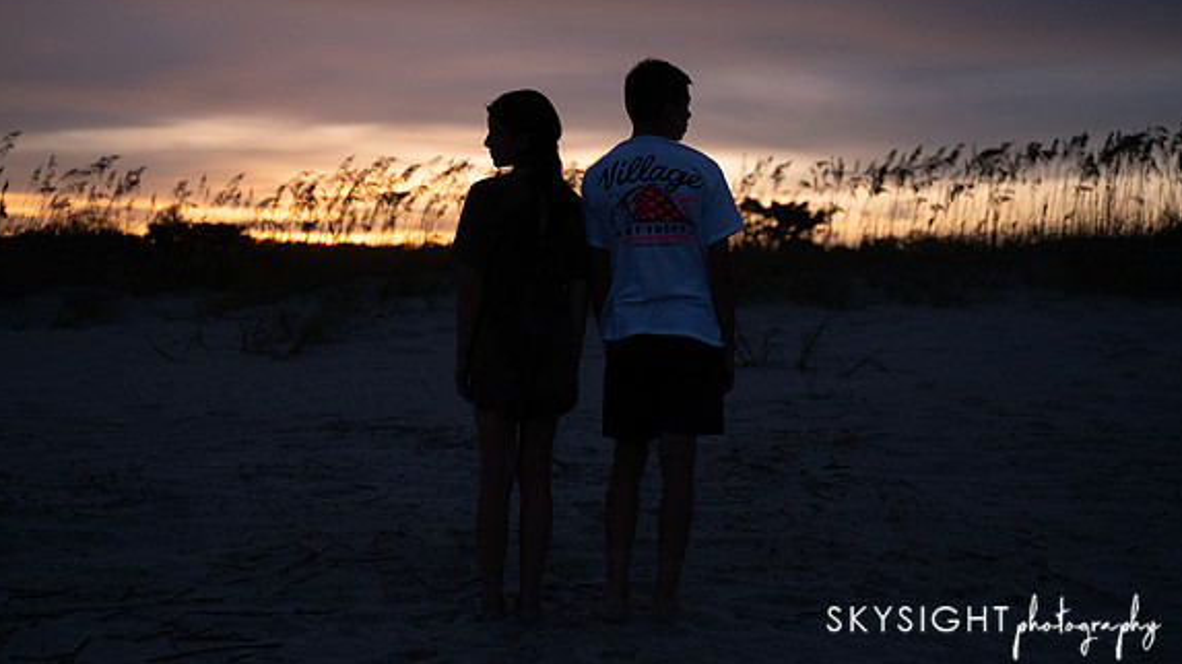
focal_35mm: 43
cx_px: 576
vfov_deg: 27.6
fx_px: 1347
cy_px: 267
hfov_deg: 47.4
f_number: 2.8
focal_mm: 39
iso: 2000
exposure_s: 1/1000
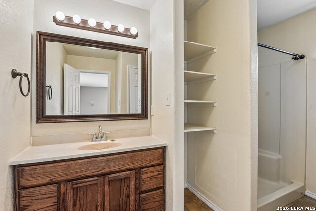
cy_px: 106
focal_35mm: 17
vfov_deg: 70.5
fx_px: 149
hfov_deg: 93.3
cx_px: 158
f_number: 8
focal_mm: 17
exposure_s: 1/20
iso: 1400
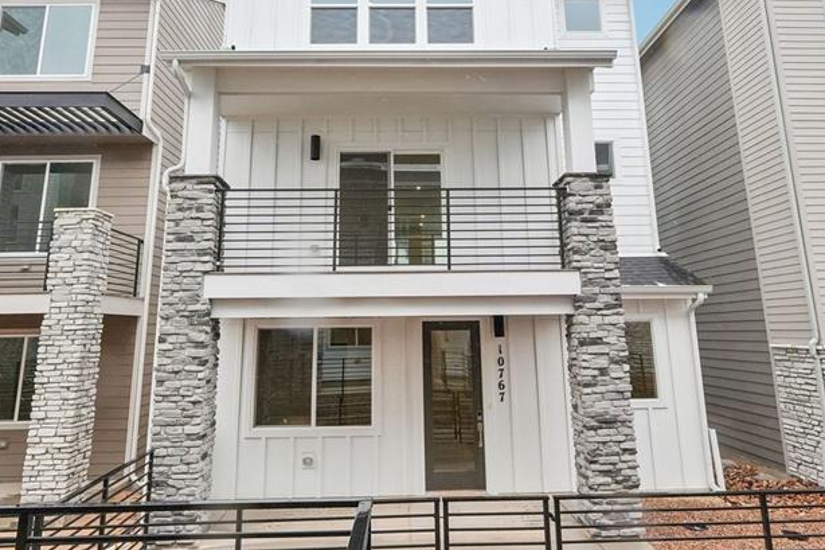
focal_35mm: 25
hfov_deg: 71.5
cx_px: 410
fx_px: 573
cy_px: 196
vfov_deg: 50.6
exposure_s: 1/400
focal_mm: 10
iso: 800
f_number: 8
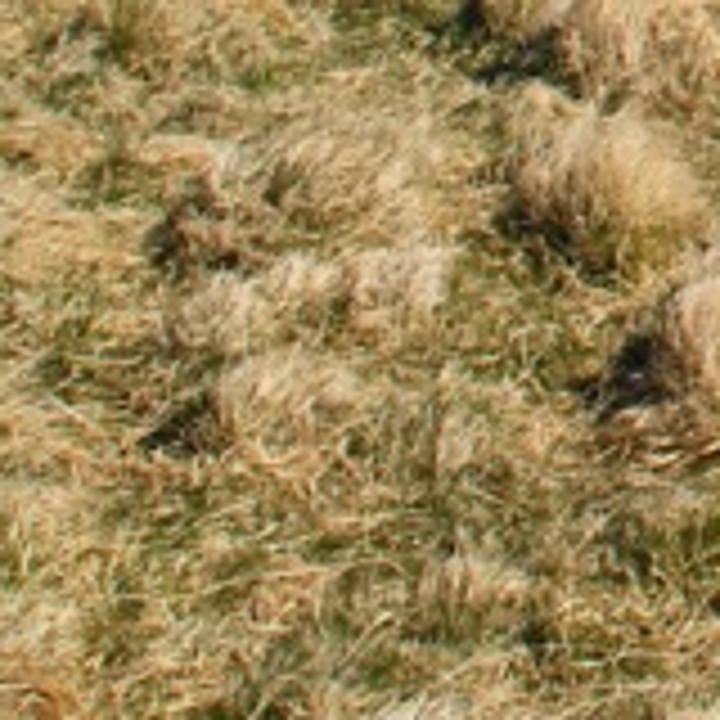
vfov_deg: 12.0
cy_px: -434
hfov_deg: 11.2
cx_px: 1539
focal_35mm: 138
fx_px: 3247
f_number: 10
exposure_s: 1/320
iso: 100
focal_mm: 18
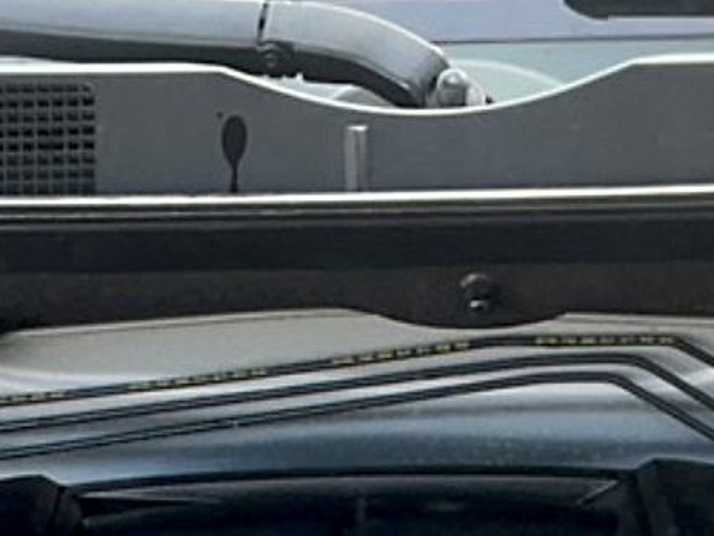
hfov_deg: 17.1
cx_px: 348
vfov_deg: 12.1
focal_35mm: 115
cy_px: 882
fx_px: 2373
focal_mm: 3
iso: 32
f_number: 1.8
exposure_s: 1/60
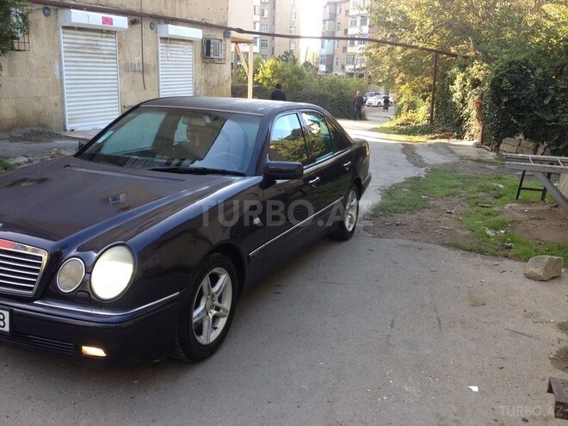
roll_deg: -2.2
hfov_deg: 52.6
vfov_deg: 40.7
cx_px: 284
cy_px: 213
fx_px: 574
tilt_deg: -18.0
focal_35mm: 35
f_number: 2.4
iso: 50
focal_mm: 4.28
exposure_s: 1/120
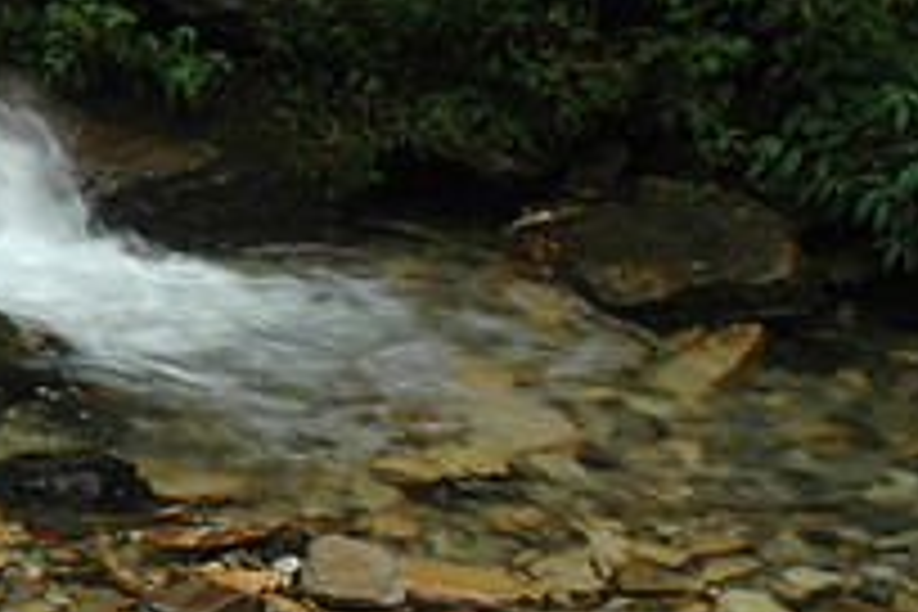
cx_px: -504
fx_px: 2881
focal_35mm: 113
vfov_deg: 12.0
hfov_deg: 16.3
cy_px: 65
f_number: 22
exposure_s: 1/15
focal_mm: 22
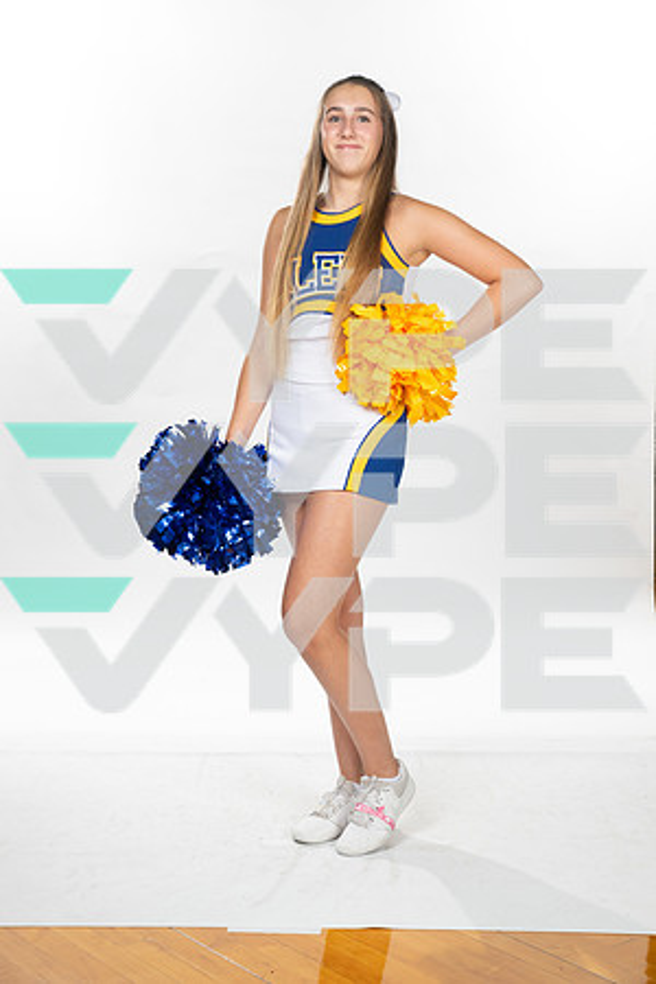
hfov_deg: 24.6
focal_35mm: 55
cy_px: 492
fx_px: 1503
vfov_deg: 36.2
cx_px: 328
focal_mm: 55
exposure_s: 1/320
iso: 800
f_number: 7.1
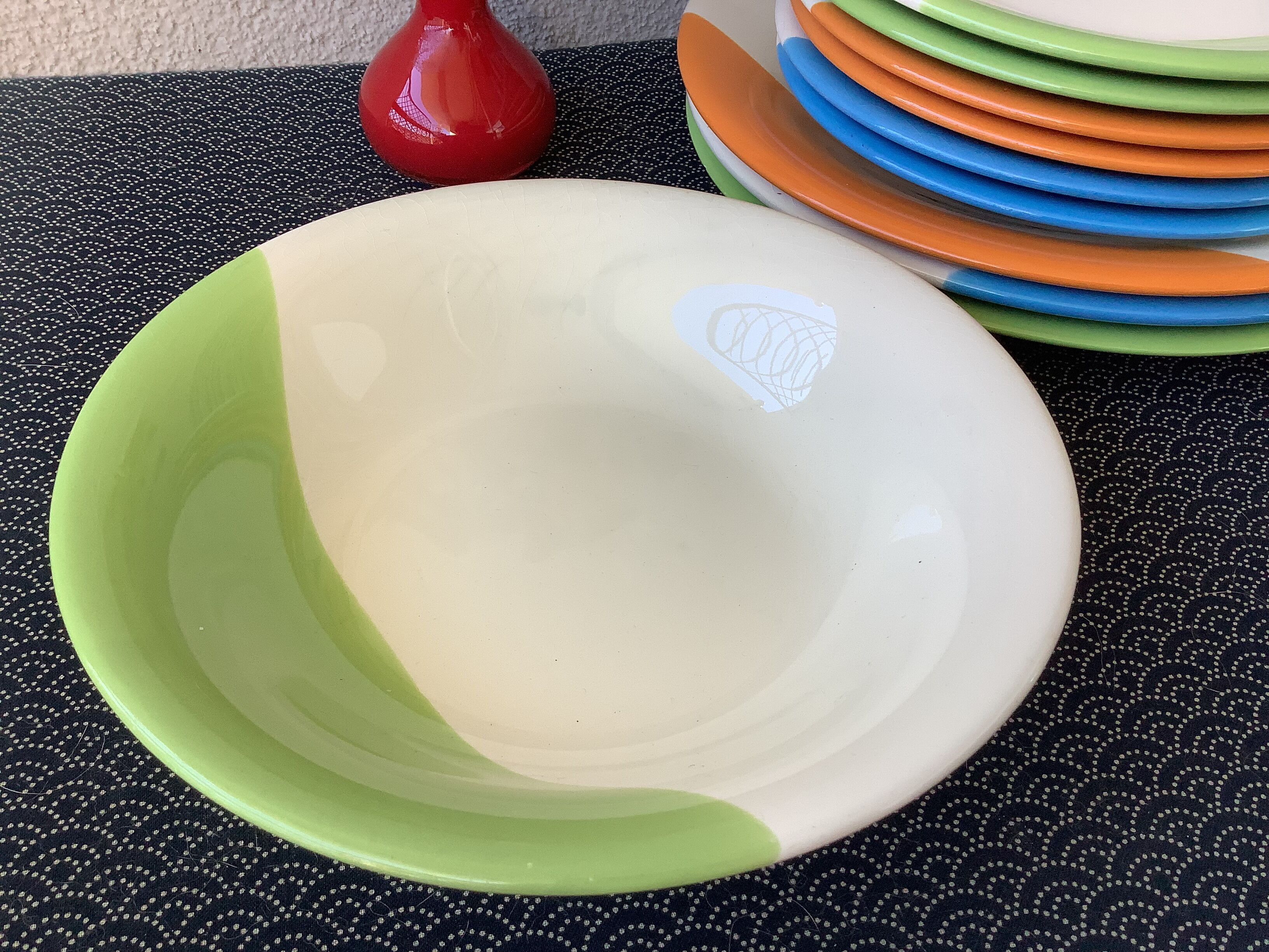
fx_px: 1136
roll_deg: -1.5
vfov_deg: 45.4
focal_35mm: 31
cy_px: 476
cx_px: 634
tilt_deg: -44.2
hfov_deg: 58.4
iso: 50
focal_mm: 3.3
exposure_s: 1/100
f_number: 2.4
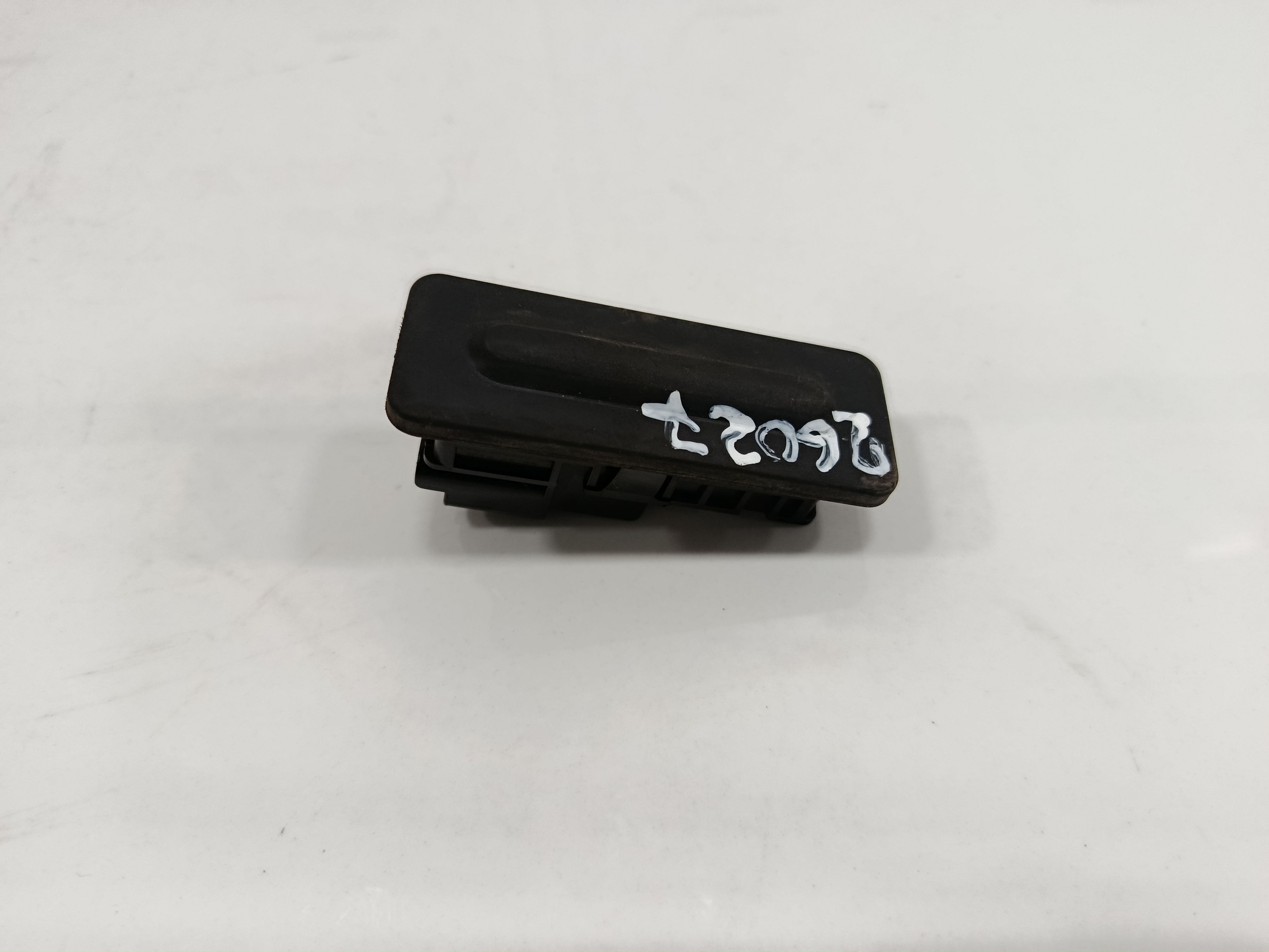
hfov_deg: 71.6
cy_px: 476
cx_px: 634
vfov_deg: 56.8
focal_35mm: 24
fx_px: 880
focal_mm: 5.24
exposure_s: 1/100
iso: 857
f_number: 1.7
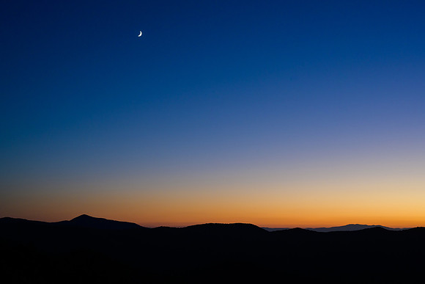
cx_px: 212
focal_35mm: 46
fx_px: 543
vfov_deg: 29.3
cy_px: 142
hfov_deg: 42.7
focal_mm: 46
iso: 500
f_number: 14
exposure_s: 1/5
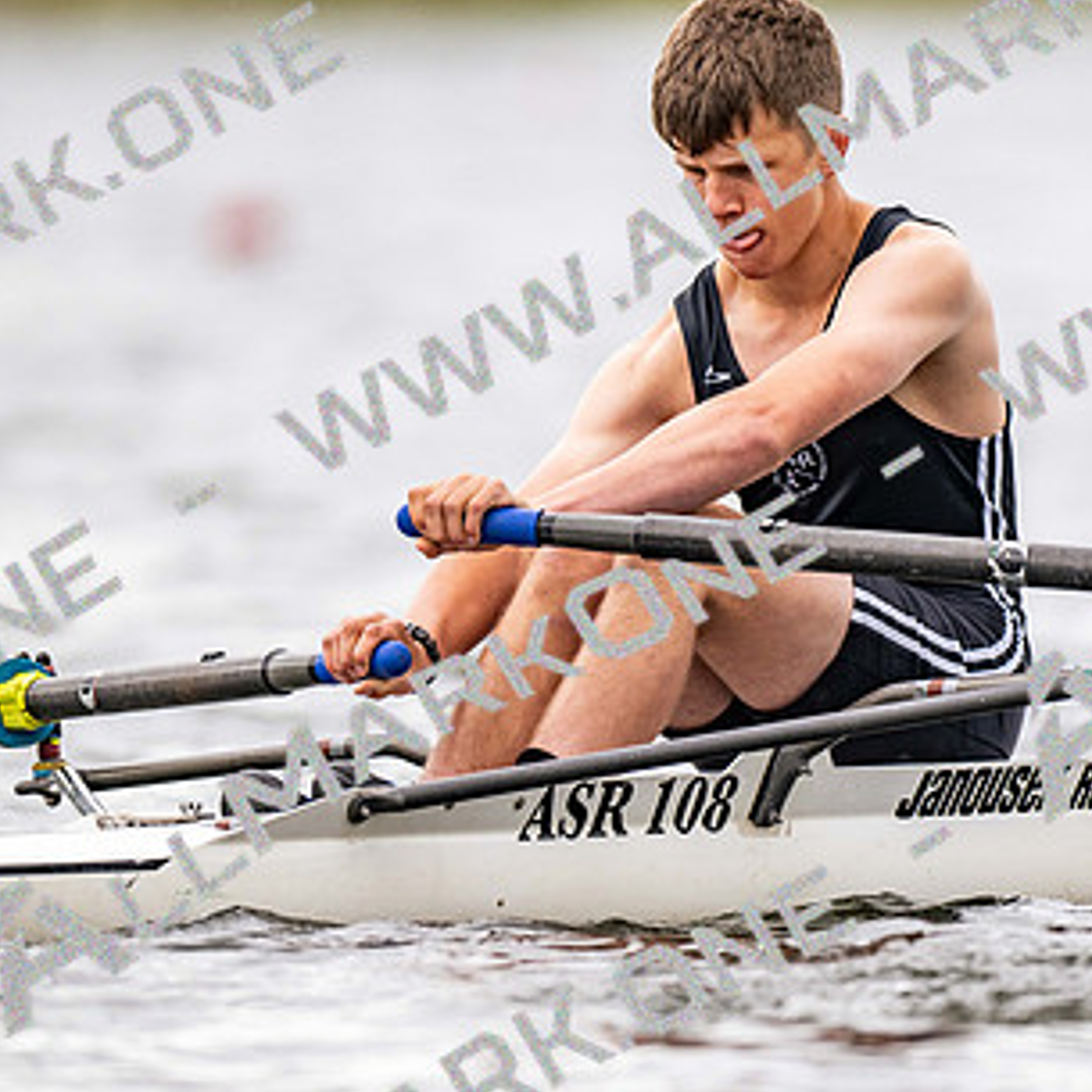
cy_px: 482
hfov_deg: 1.8
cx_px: 720
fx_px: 34584
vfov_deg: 1.8
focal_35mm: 969
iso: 560
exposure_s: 1/2500
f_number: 4
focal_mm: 600
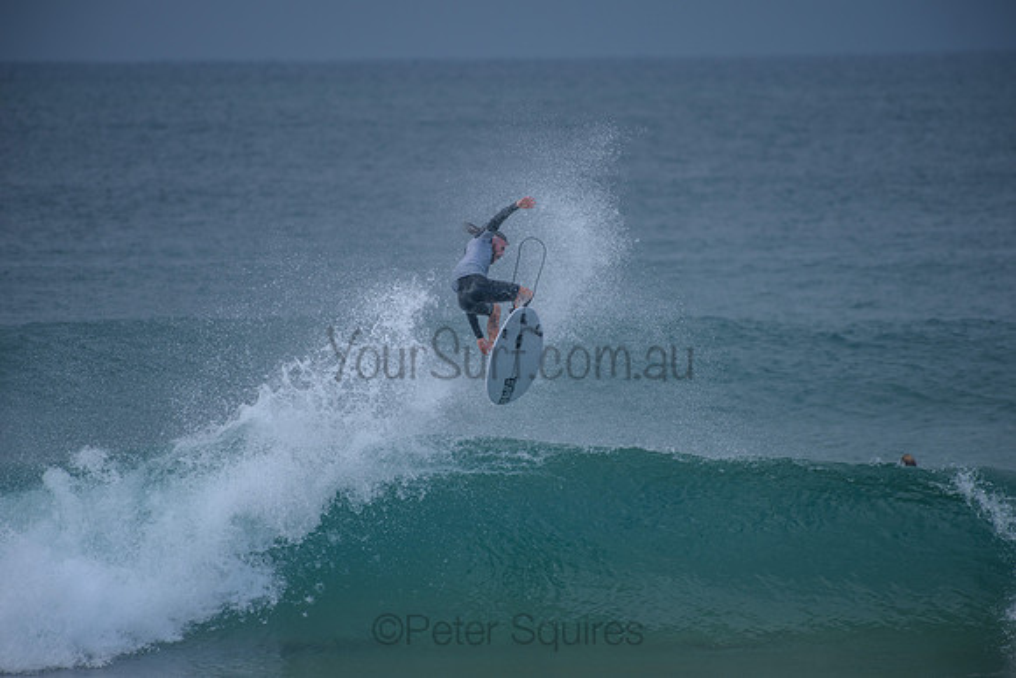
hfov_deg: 4.1
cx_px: 508
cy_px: 339
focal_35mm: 507
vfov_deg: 2.7
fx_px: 14317
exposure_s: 1/800
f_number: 5.6
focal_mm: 500
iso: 180
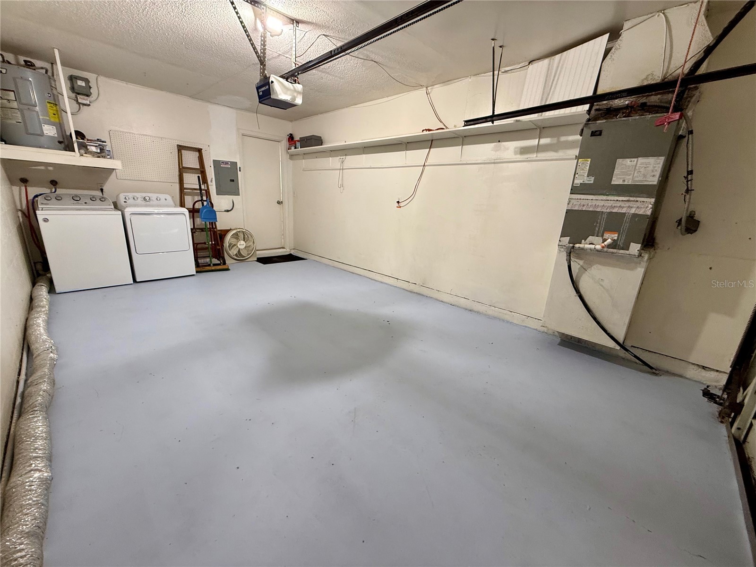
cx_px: 378
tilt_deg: -15.7
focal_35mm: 14
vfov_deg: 85.7
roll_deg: -3.5
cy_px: 284
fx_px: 306
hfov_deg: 102.1
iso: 200
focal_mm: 2.22
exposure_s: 1/60
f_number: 2.2
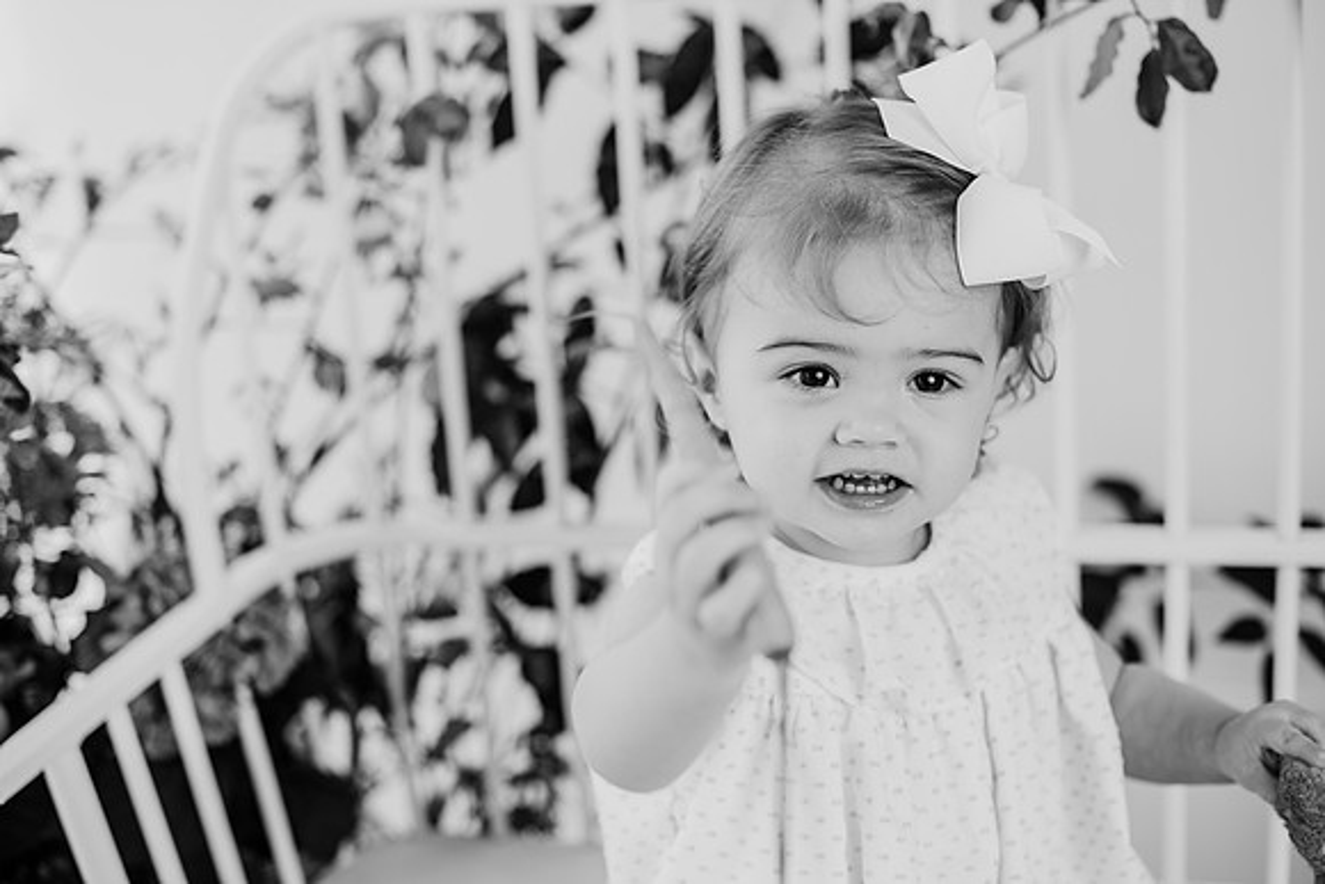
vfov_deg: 27.0
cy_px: 442
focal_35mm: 50
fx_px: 1841
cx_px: 662
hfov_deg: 39.6
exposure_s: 1/160
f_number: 2.8
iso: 125
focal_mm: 50
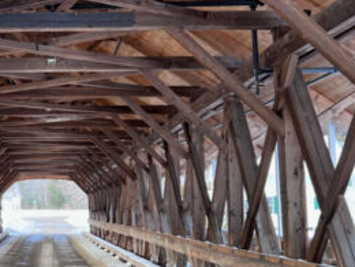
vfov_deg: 22.9
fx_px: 656
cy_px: 133
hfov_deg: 29.1
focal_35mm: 64
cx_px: 41
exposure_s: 1/121
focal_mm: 5.7
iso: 80
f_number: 1.5
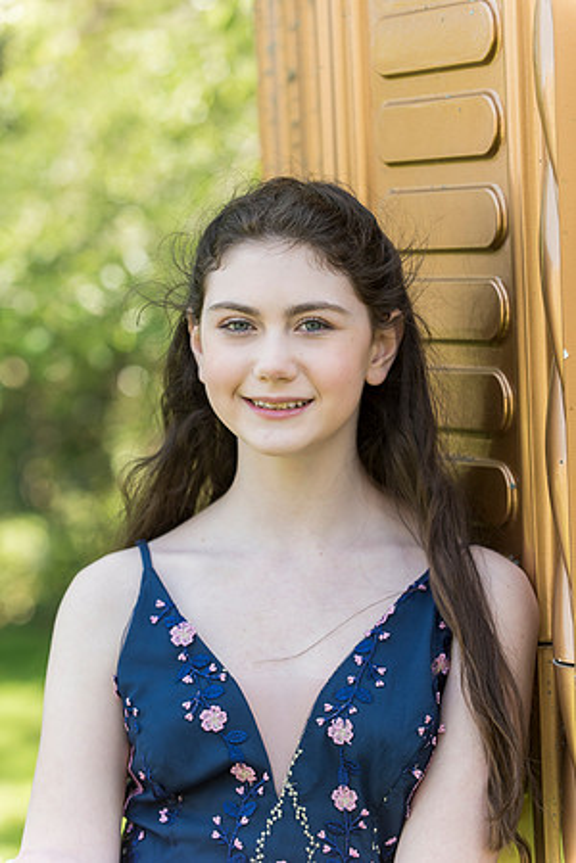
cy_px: 432
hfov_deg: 13.0
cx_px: 288
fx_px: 2520
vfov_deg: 19.5
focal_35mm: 105
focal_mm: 105
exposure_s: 1/250
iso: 400
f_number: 4
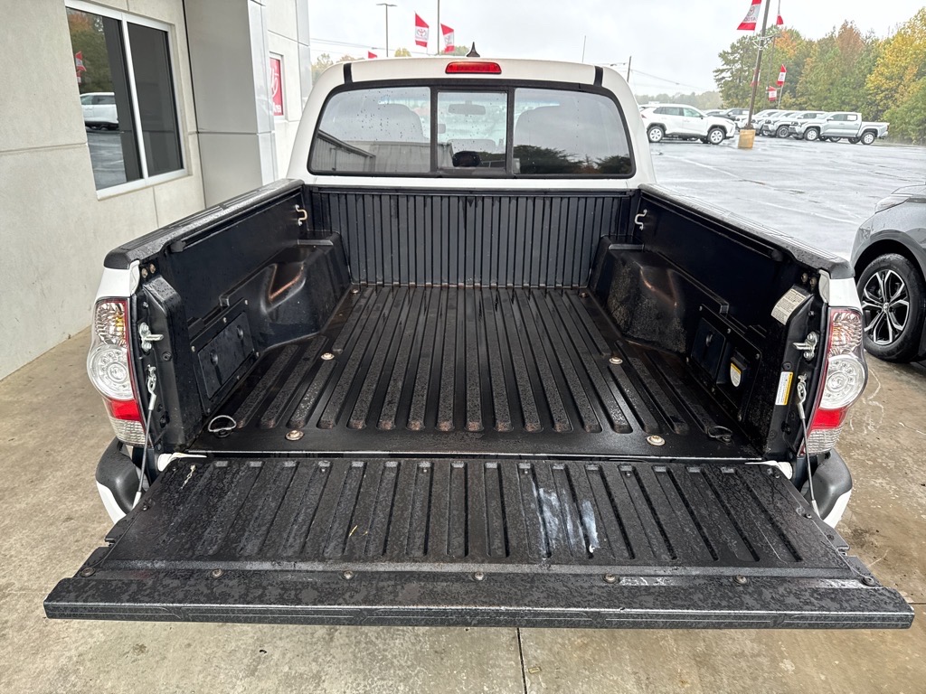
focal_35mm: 24
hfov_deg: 71.6
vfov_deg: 56.8
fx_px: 642
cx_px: 463
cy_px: 347
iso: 160
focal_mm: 6.76
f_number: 1.78
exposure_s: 1/234
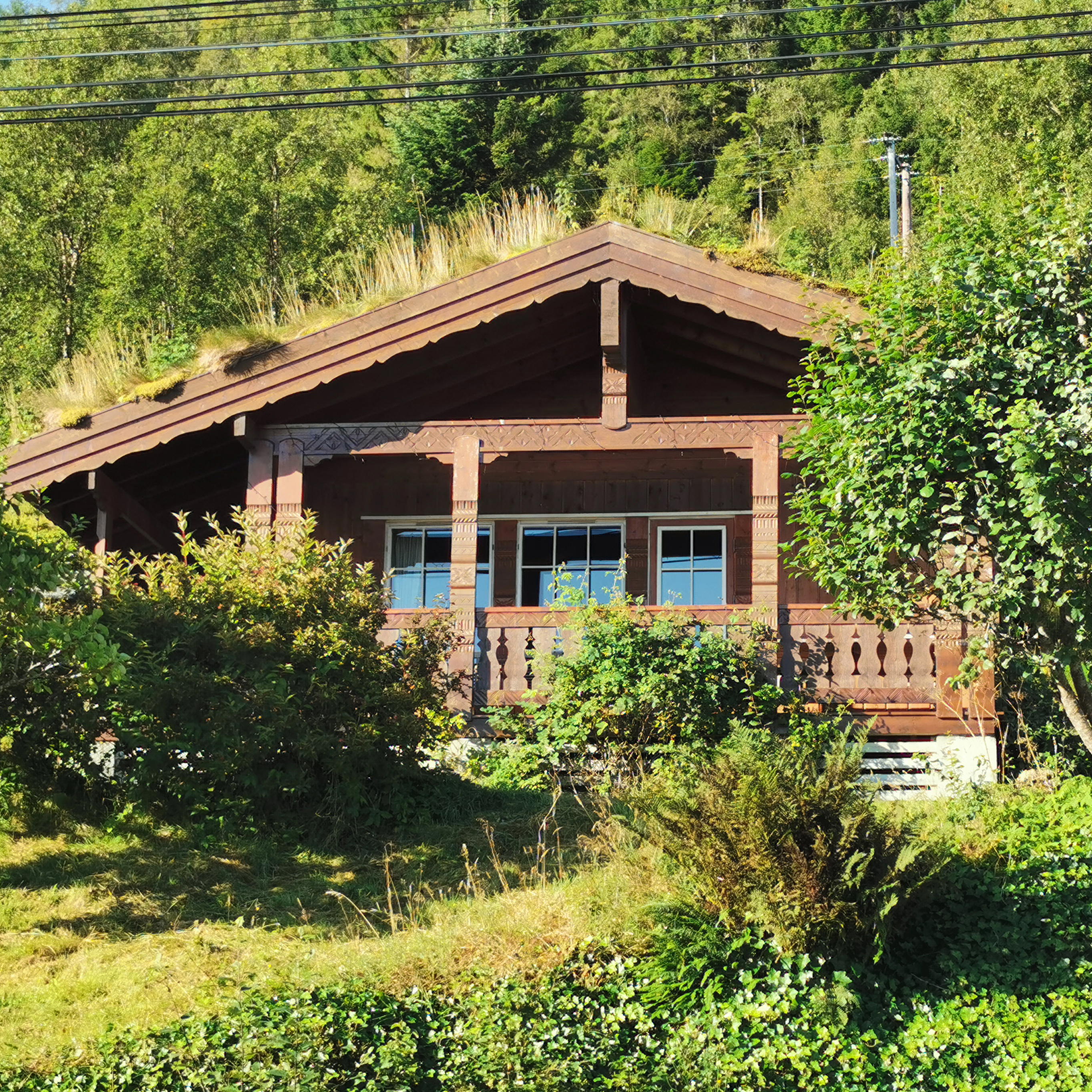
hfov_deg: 22.2
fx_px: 2784
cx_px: 624
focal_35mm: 78
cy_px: 546
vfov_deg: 22.2
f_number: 1.6
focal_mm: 5.56
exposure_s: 1/1192
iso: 50
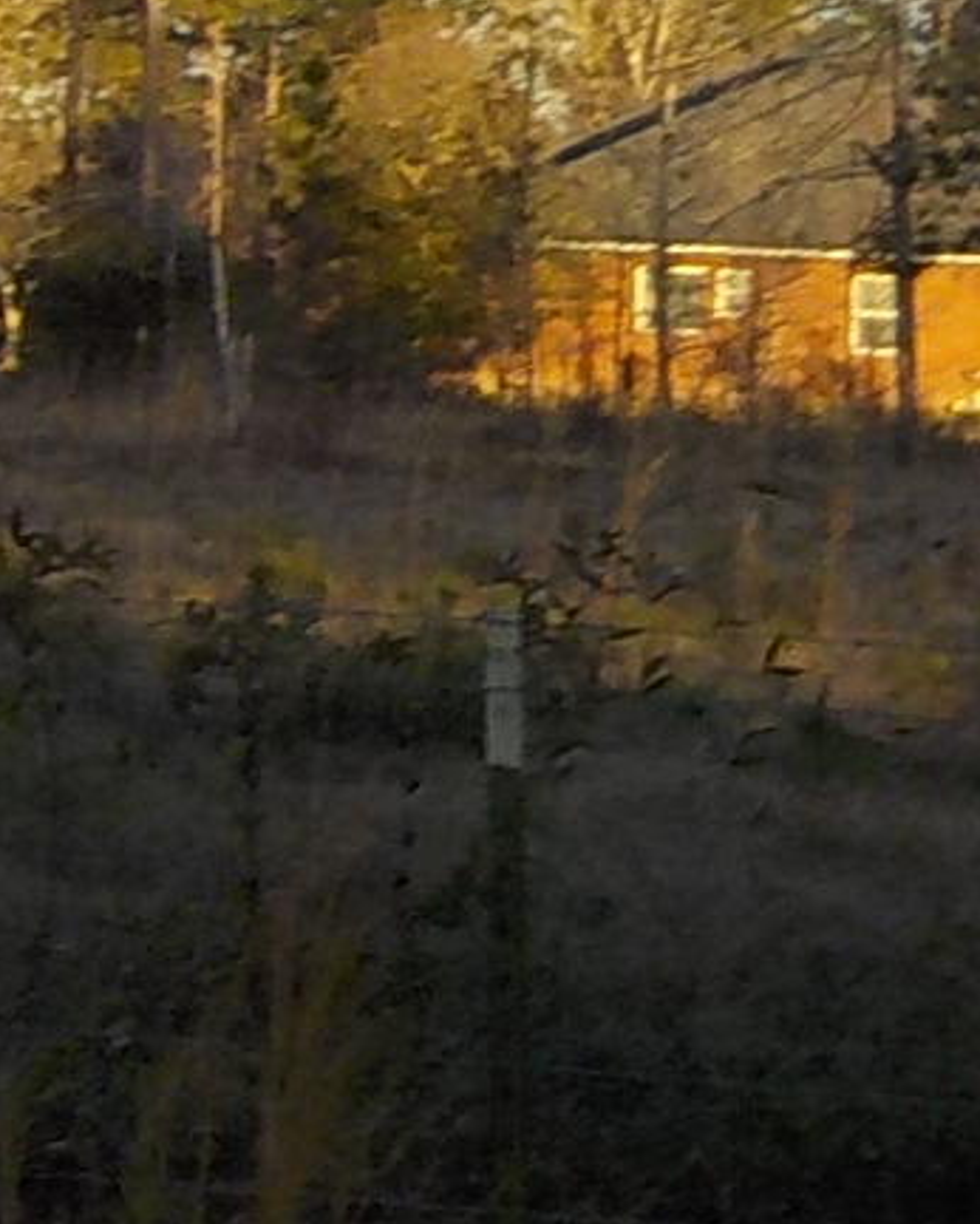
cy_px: -3
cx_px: -1280
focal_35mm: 154
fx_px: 5579
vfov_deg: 12.4
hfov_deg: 9.1
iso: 125
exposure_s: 1/400
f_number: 3.3
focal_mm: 4.1
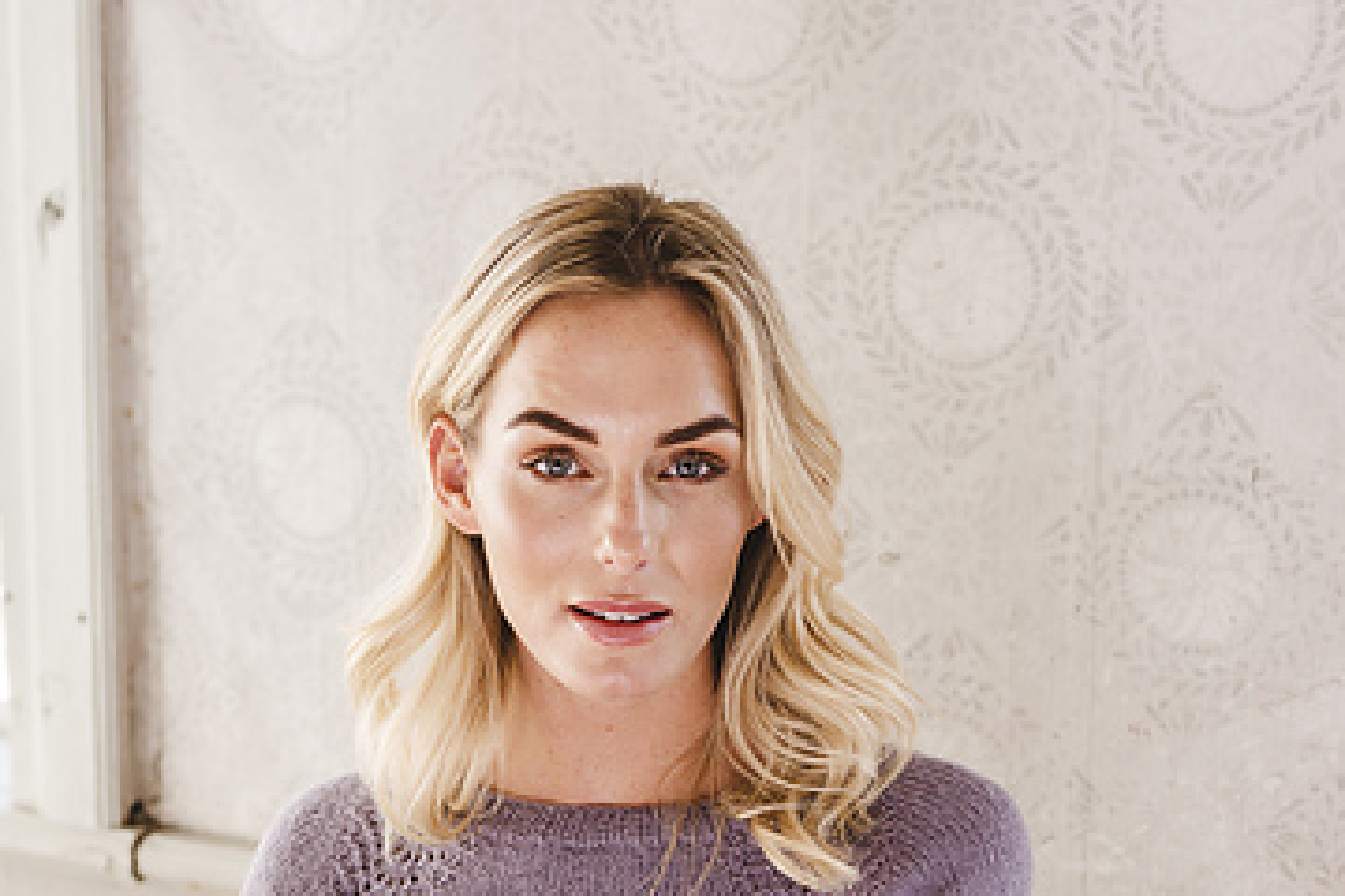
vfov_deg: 15.1
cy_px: 926
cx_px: 596
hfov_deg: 22.9
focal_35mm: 89
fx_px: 3325
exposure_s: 1/200
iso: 400
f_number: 4
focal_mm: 50
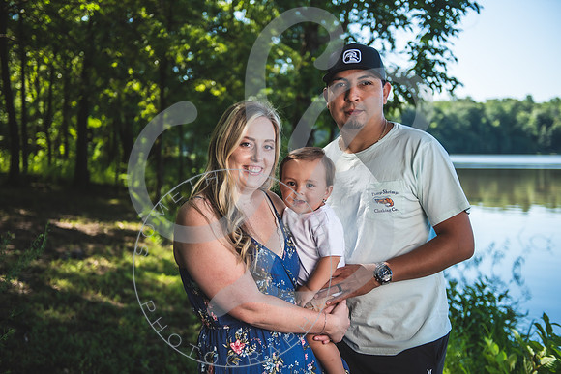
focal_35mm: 47
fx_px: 733
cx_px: 270
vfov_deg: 28.6
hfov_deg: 41.8
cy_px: 186
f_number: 2.8
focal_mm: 44
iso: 100
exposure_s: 1/800
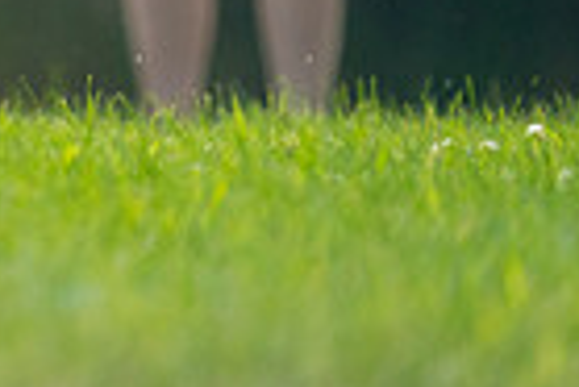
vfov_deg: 0.5
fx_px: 40411
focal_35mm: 2510
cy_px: -385
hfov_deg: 0.8
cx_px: -425
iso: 2000
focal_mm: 600
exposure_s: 1/4000
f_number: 6.3
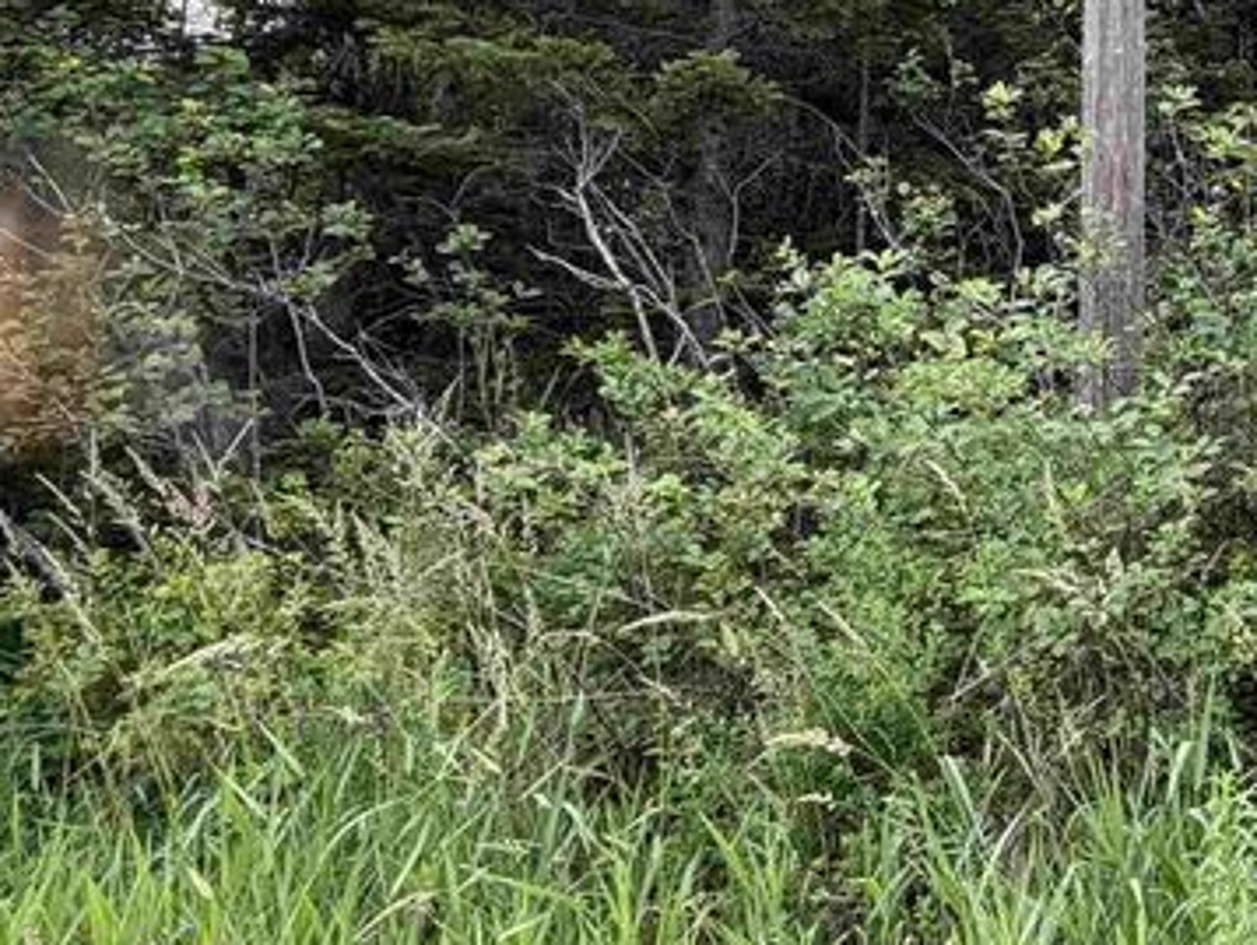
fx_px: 1453
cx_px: 1429
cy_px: 193
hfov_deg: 37.8
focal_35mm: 40
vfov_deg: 34.9
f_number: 2.2
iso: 50
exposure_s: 1/121
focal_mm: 2.22
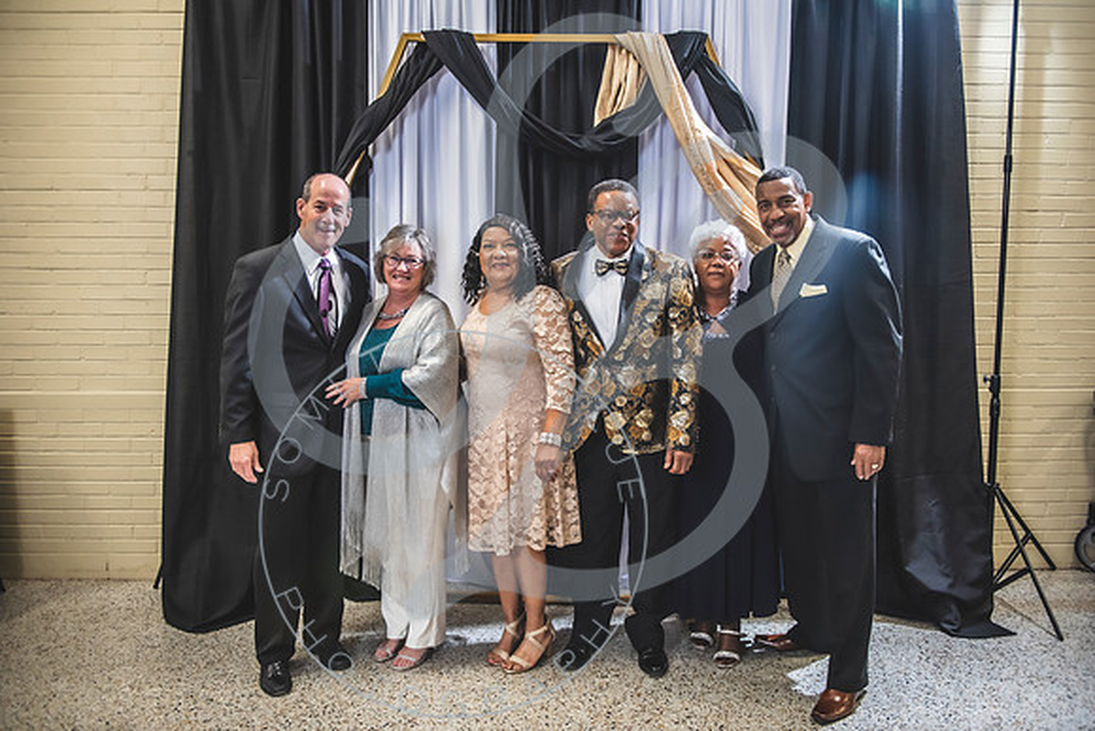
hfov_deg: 63.6
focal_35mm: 29
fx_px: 882
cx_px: 548
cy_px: 366
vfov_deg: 45.0
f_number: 2.8
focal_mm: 29
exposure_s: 1/250
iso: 1600
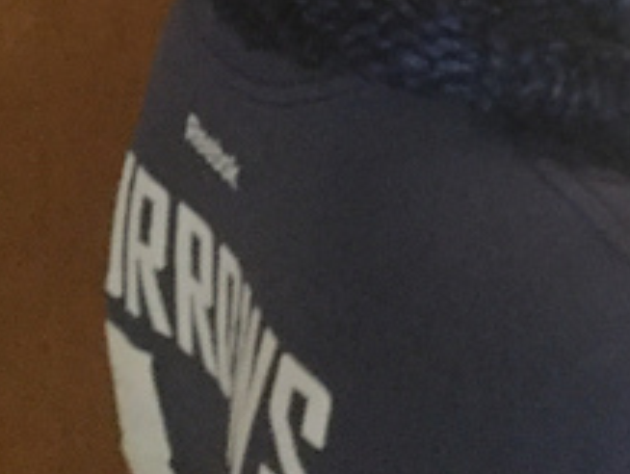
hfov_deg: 21.1
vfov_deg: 14.6
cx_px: 561
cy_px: -332
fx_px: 1658
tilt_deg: -12.7
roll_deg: -1.4
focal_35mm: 91
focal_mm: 3.3
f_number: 2.4
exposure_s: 1/15
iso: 500
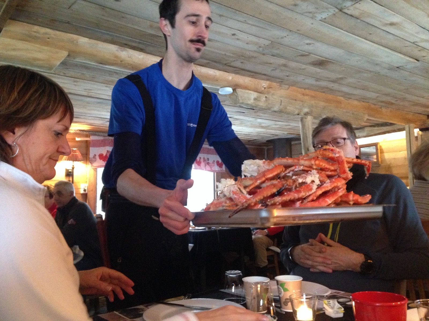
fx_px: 409
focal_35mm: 33
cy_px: 160
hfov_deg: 55.4
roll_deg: +0.8
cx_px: 214
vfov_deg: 42.9
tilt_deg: +4.4
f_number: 2.4
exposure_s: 1/15
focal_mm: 4.12
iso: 640
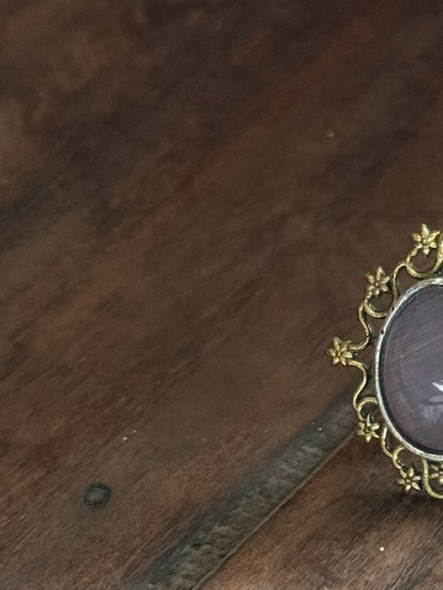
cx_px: 559
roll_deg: -2.6
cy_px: 361
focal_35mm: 140
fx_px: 2387
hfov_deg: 10.4
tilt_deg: -42.6
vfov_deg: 14.1
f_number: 1.78
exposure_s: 1/46
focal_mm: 6.76
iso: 250
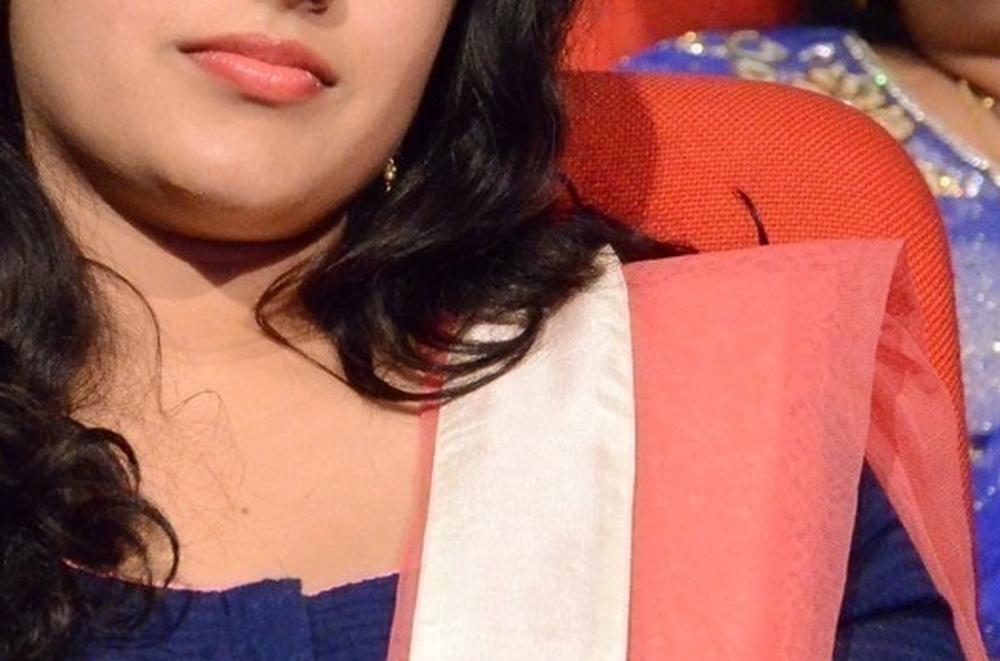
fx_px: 8535
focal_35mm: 308
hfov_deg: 6.7
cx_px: 177
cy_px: 195
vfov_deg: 4.4
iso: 8000
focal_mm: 90
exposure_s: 1/125
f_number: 5.6
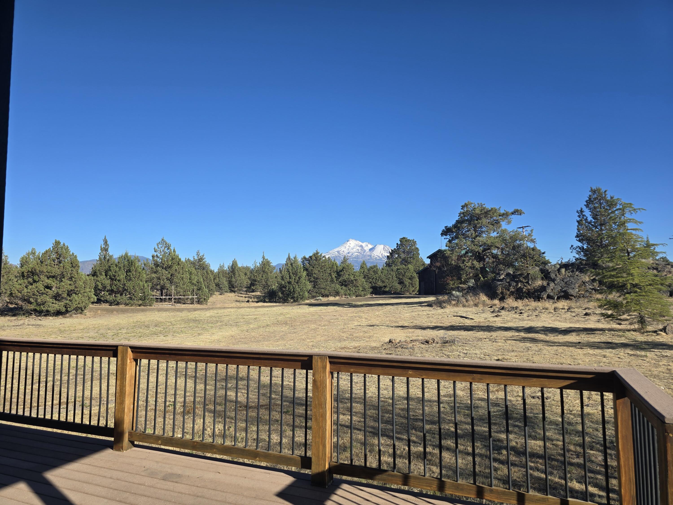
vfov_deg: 58.9
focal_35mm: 23
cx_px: 336
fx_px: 447
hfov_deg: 73.9
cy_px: 252
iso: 12
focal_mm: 6.3
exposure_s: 1/742
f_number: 1.7
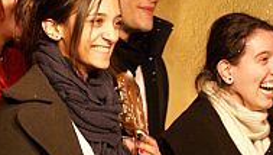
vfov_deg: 3.5
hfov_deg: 6.2
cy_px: 88
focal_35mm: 349
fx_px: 2530
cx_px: 16
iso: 400
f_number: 2.8
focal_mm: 70
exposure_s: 1/30
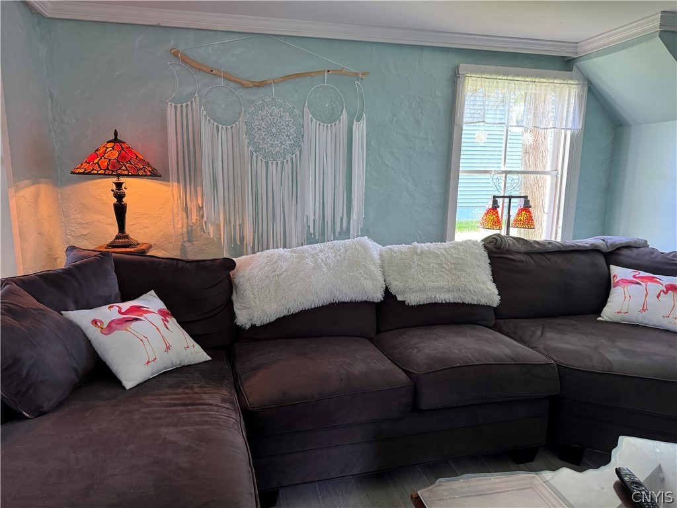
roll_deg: -0.9
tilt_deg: -10.0
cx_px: 338
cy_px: 254
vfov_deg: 56.8
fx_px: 469
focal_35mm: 24
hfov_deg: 71.6
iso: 250
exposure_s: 1/60
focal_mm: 6.76
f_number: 1.78
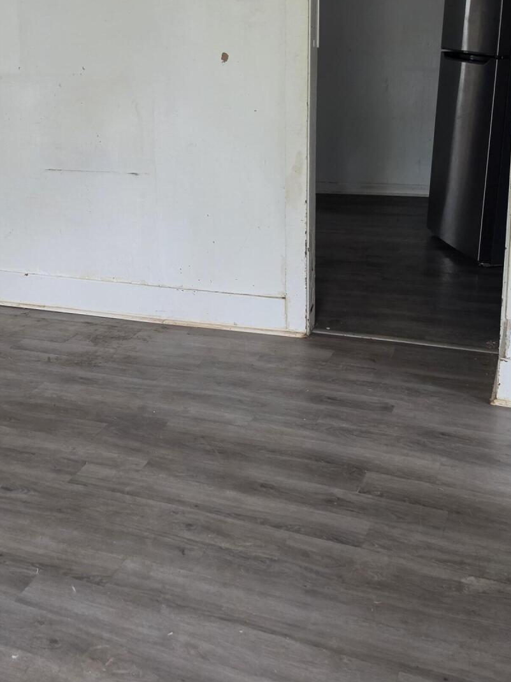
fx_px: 847
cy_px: 275
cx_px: 90
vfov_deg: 43.7
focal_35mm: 43
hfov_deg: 32.5
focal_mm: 6.5
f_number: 1.4
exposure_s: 1/120
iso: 250
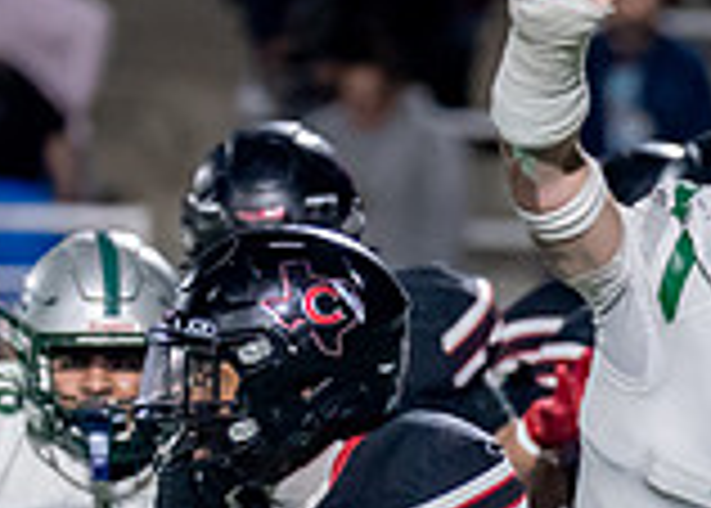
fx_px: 24141
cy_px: 649
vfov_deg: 1.2
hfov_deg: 1.7
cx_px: 864
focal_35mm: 1195
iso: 3200
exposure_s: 1/1250
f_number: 2.8
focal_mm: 200
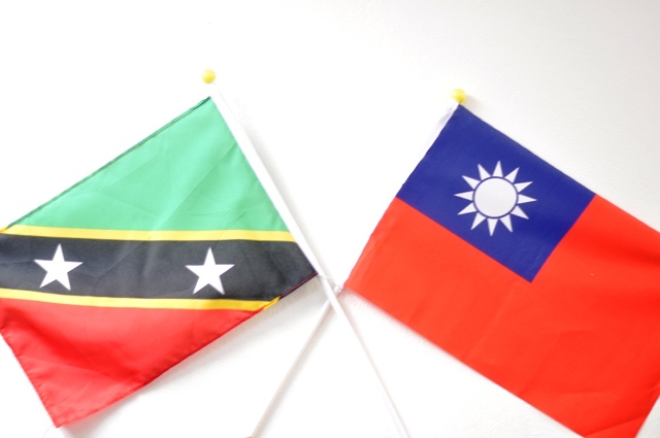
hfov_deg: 27.0
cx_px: 330
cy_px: 219
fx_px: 1373
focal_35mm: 75
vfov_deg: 18.1
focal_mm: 50
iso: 200
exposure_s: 1/10
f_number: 1.8
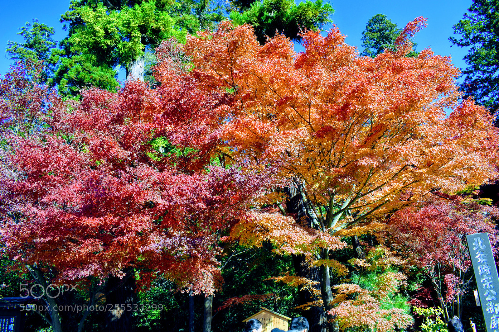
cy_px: 166
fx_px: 374
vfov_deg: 47.9
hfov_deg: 67.4
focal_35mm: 27
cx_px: 250
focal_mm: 18
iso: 250
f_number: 8
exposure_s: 1/250
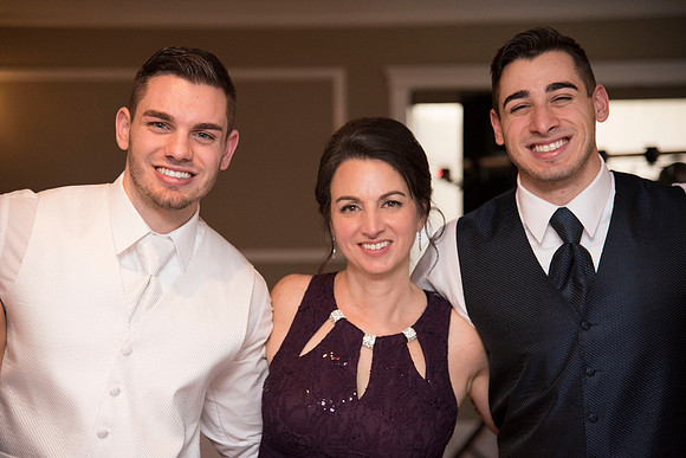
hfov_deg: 21.5
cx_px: 343
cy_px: 229
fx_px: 1811
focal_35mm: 95
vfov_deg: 14.4
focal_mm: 95
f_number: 4
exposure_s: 1/125
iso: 2000
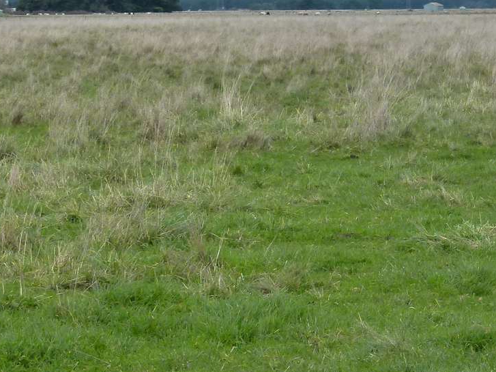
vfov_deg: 7.5
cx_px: 536
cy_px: 196
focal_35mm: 198
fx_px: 2837
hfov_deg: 9.9
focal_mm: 13.5
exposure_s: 1/320
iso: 160
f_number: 4
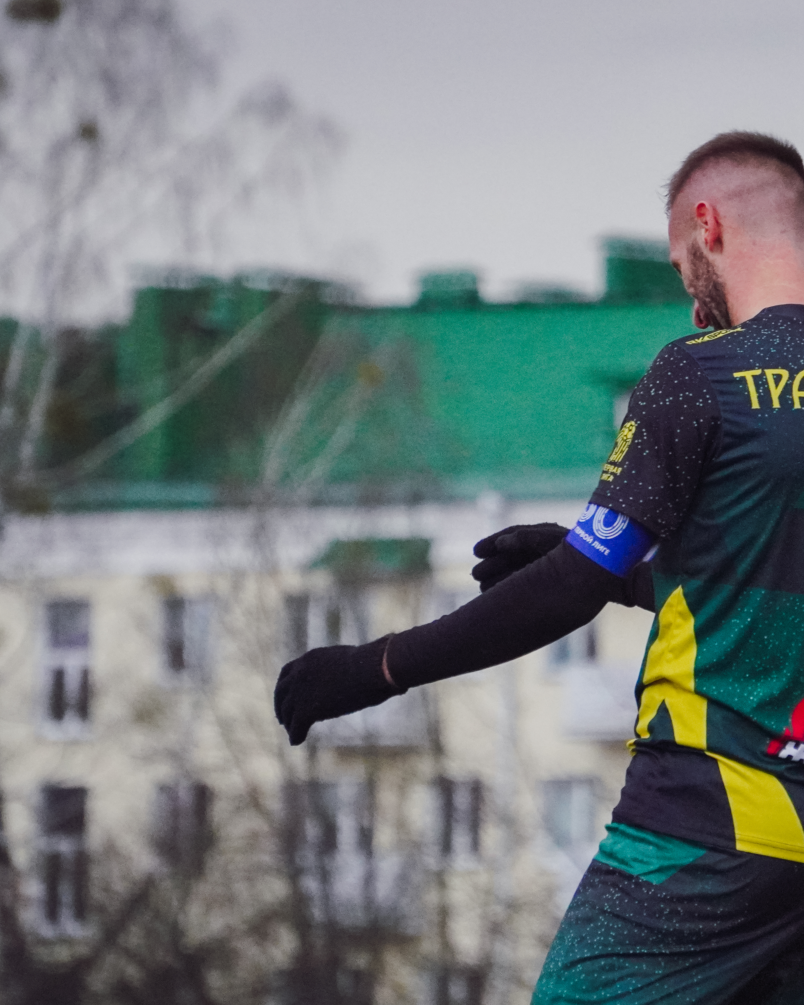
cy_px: 502
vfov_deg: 4.4
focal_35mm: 444
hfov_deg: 3.5
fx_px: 13206
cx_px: 714
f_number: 7.1
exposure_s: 1/800
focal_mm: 210
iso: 2500
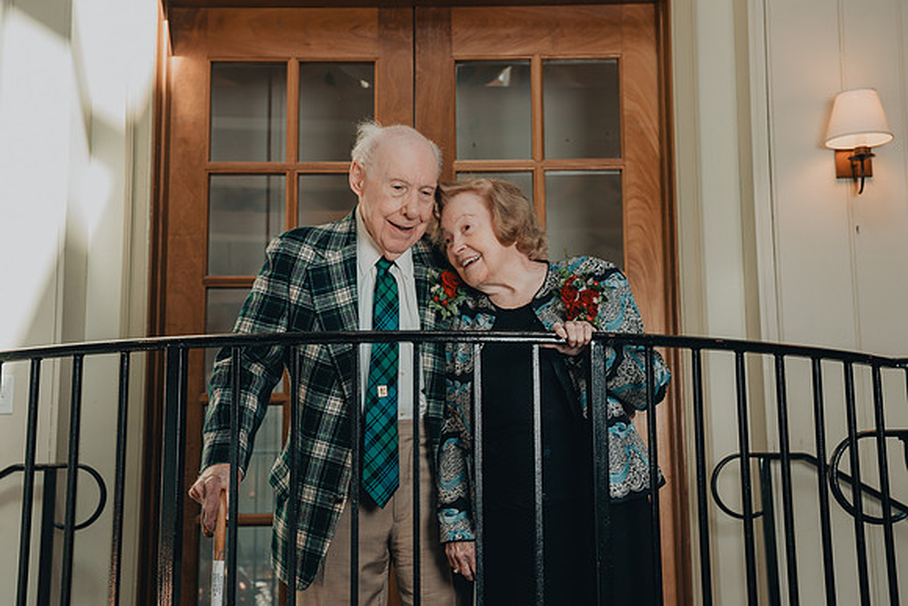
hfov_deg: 39.7
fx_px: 1258
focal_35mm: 50
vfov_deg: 27.1
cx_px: 454
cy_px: 303
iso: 400
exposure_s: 1/200
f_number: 5.6
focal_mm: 48
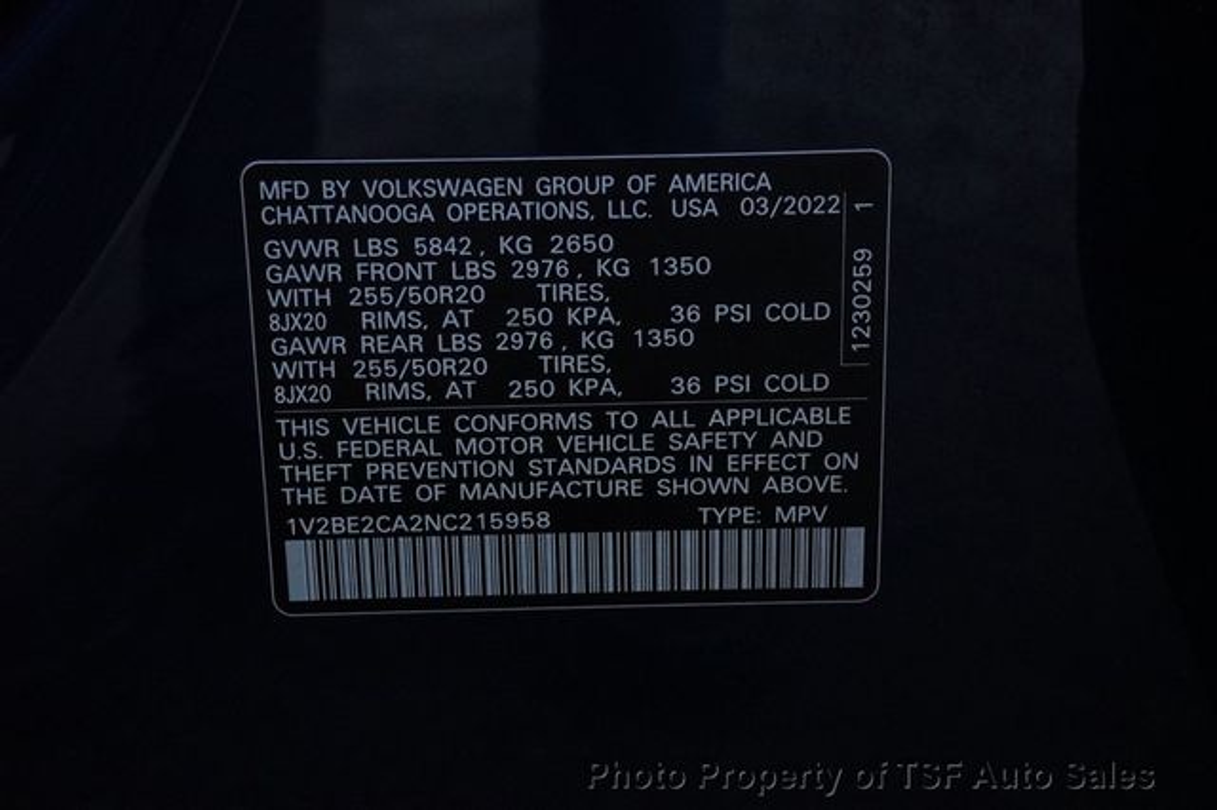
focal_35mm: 63
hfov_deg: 31.9
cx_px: 608
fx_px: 2129
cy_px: 405
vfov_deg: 21.5
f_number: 9
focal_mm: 42
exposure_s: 1/250
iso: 6400
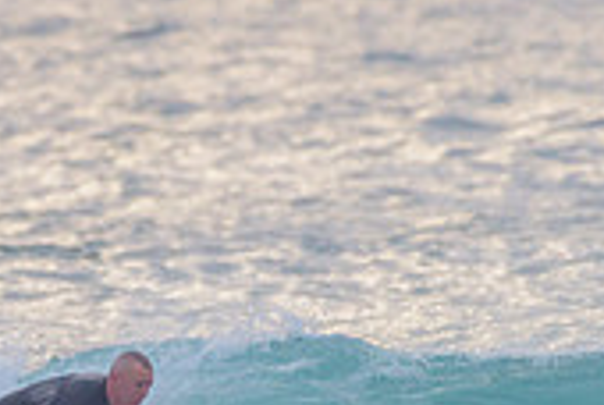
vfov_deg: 0.7
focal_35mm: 2090
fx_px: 35126
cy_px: 465
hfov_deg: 1.0
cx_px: 107
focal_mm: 500
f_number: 5.6
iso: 400
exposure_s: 1/1250
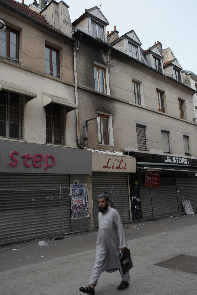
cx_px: 98
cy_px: 148
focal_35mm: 32
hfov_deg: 41.1
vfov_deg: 58.7
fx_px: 263
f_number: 4
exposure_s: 1/50
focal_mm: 32
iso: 1250
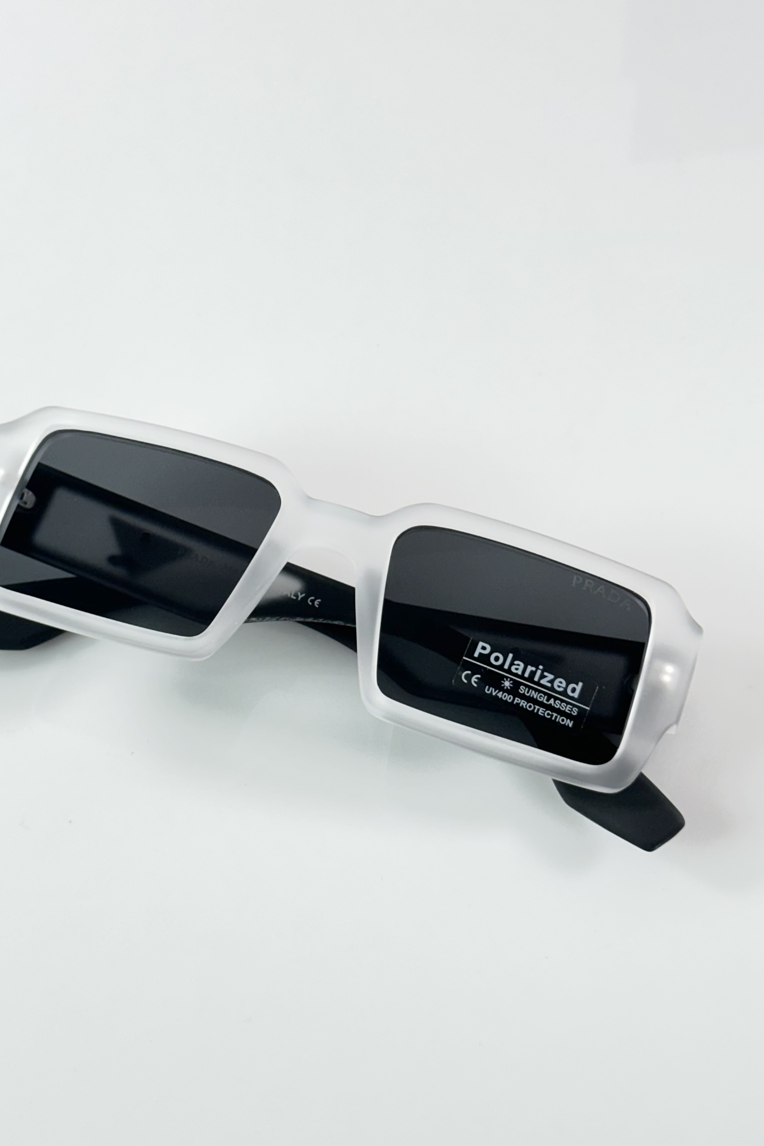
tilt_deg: -54.7
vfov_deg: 31.4
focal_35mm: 64
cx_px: 316
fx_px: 2037
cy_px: 589
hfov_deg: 21.2
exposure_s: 1/100
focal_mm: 6.86
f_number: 1.78
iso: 80
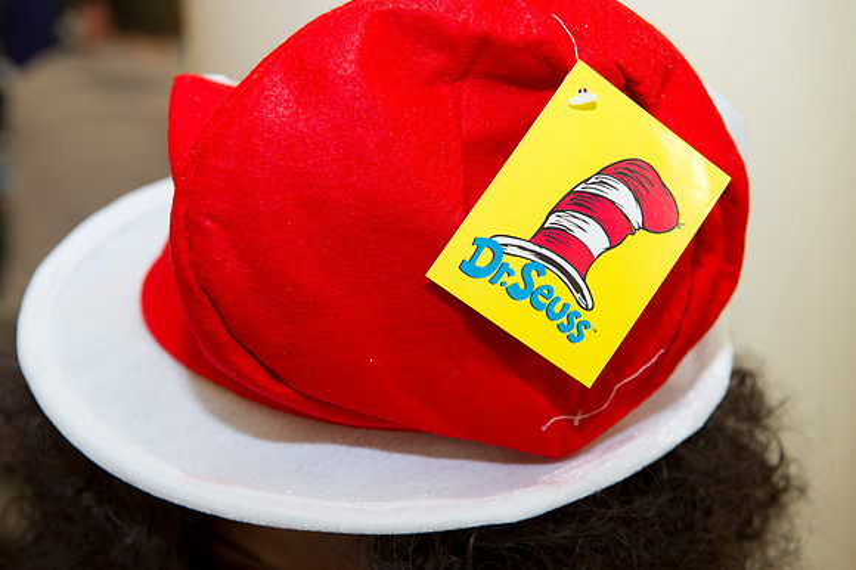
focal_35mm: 62
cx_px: 428
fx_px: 1473
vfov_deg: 21.9
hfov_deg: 32.4
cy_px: 285
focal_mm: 62
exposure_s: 1/60
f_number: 5.6
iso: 1250
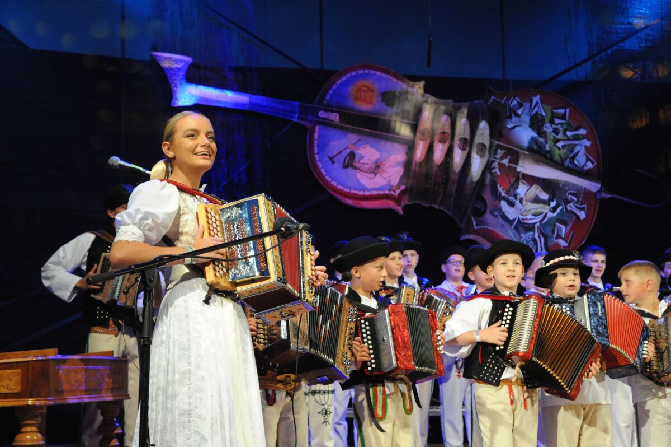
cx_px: 336
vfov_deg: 22.6
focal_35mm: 60
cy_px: 224
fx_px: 1117
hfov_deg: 33.4
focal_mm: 60
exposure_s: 1/200
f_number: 8
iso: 6400
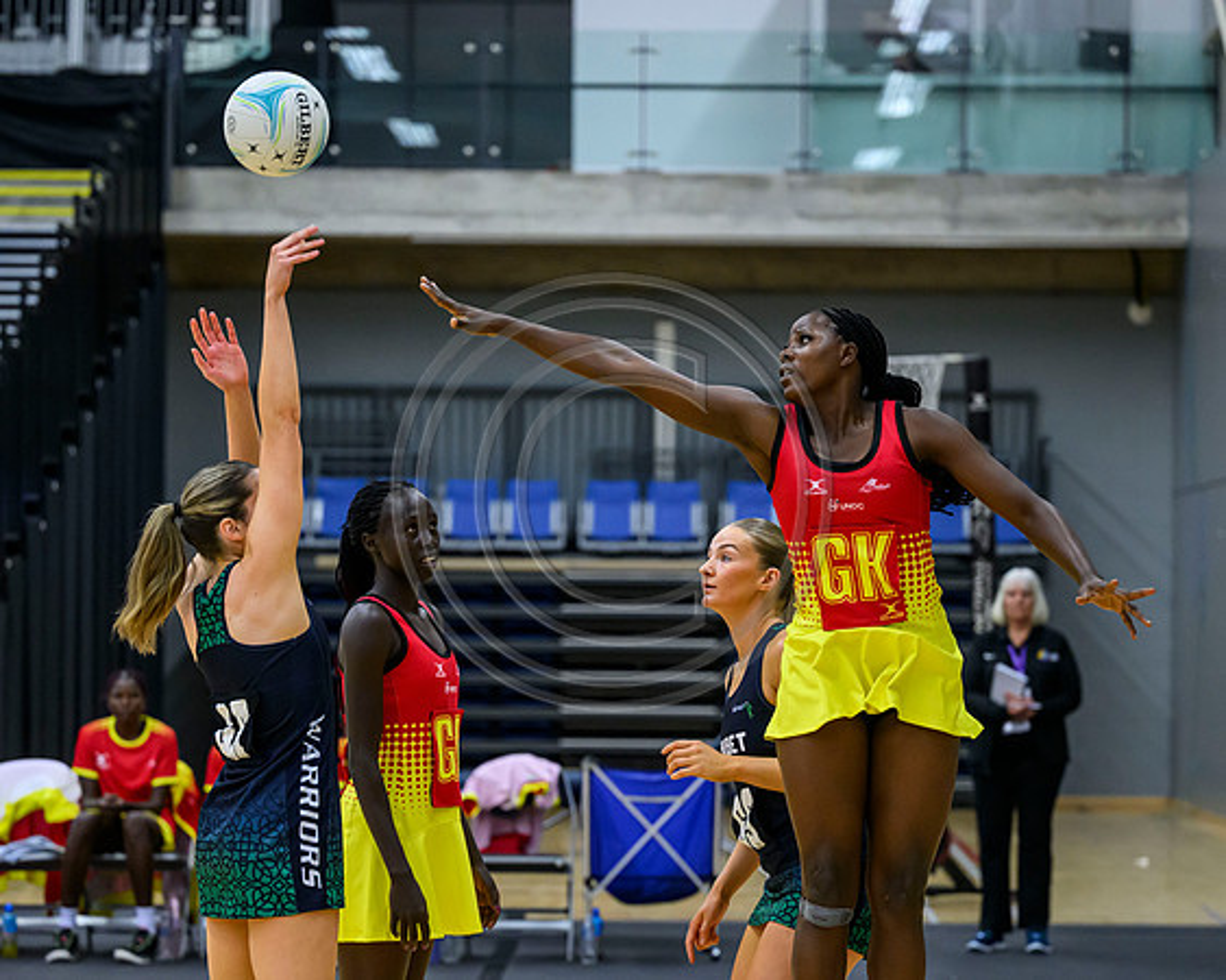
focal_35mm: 138
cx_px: 555
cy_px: 623
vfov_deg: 11.2
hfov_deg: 13.9
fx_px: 5013
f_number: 2.8
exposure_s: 1/1000
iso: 3200
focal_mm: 90
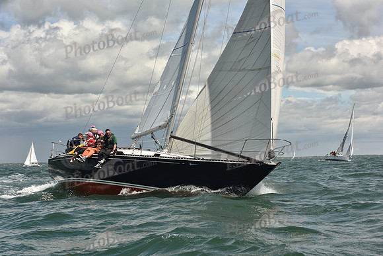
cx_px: 192
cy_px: 128
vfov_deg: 19.5
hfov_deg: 28.8
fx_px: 745
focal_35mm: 70
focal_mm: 70
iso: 320
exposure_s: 1/800
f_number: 11
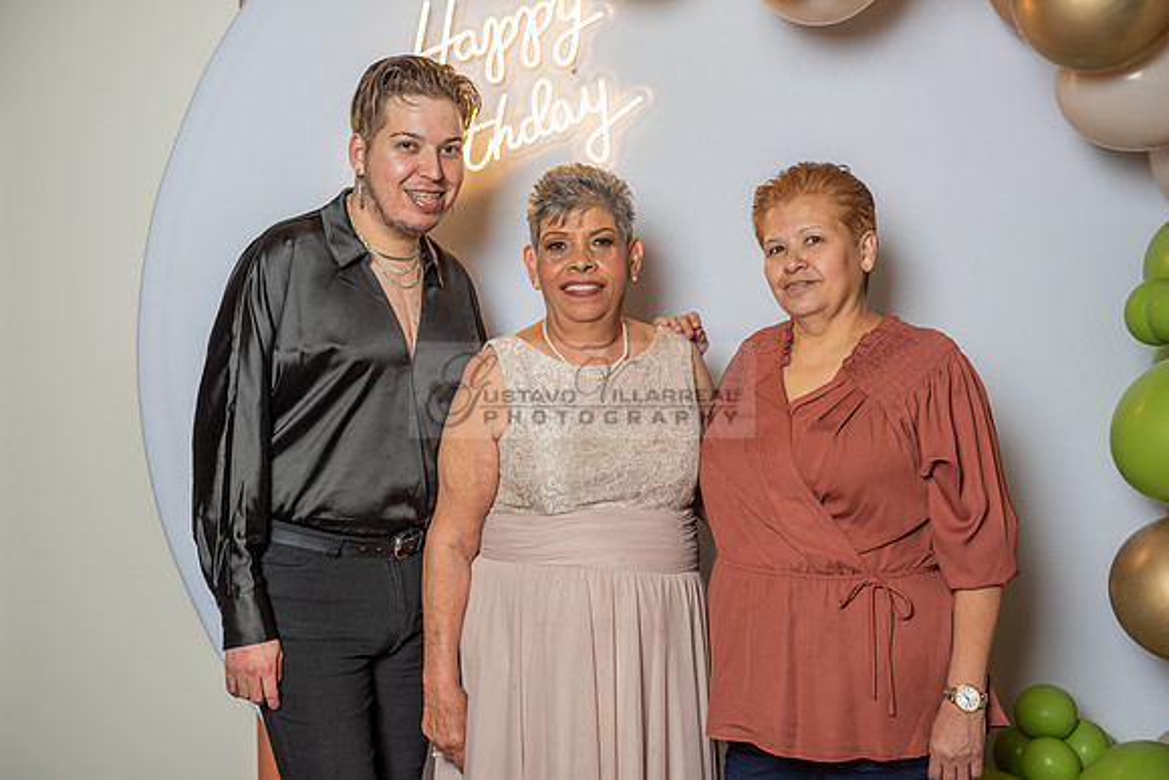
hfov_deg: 36.2
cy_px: 390
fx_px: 1786
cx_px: 584
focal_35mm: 55
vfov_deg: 24.6
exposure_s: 1/160
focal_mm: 55
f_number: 4
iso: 200
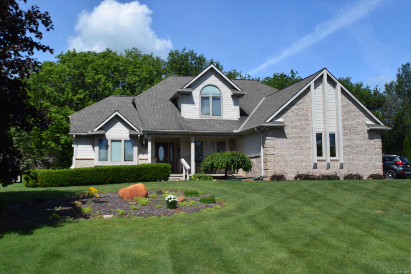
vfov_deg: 33.0
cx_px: 206
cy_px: 137
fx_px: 462
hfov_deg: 47.9
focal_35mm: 40
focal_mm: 27
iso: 200
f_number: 10
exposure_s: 1/400
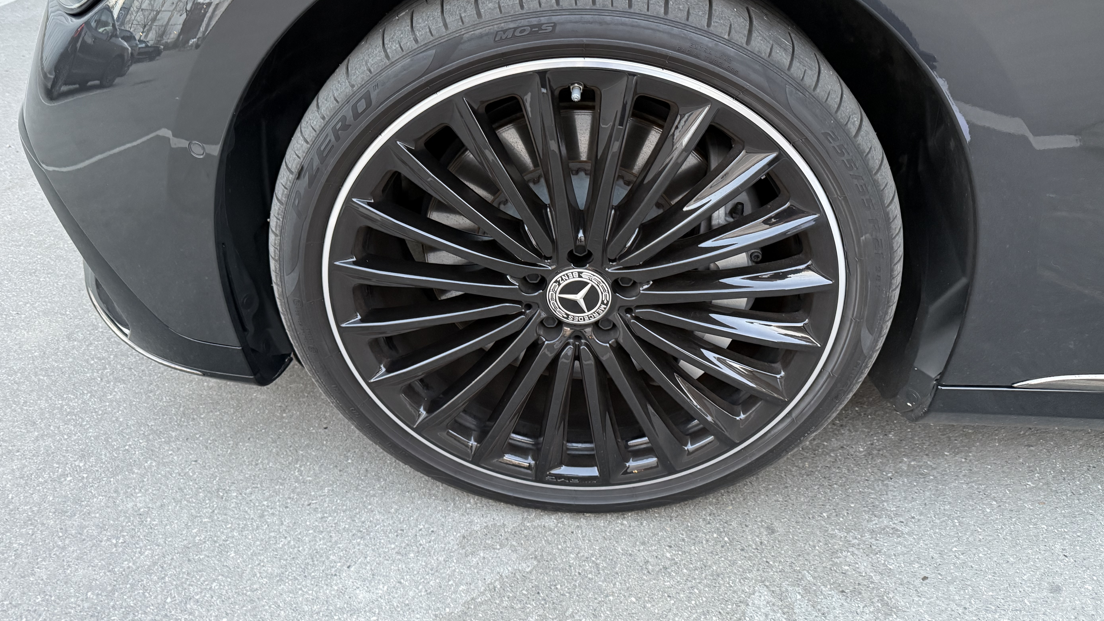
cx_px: 544
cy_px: 215
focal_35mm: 27
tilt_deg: -29.6
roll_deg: +0.5
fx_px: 790
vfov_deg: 42.4
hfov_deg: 69.9
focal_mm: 6.76
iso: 800
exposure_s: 1/60
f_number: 1.78
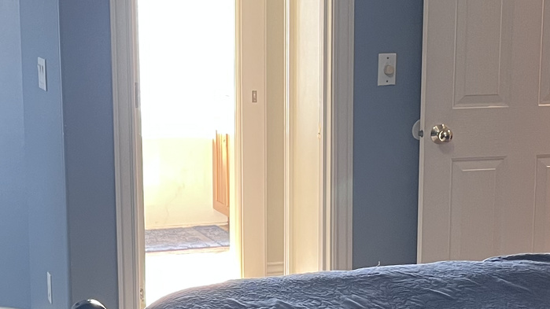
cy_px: 239
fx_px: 1210
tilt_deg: -10.9
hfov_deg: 25.6
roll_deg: +0.6
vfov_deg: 14.5
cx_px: 239
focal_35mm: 83
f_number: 1.6
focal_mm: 5.1
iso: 125
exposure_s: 1/60
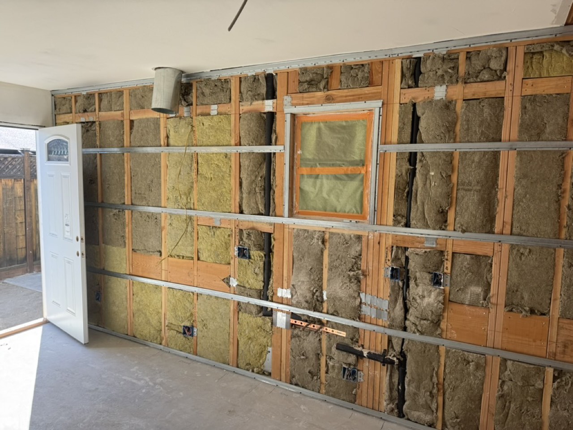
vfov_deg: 56.8
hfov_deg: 71.6
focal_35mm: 24
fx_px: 397
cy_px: 215
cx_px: 286
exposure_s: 1/244
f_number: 1.78
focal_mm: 6.76
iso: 64
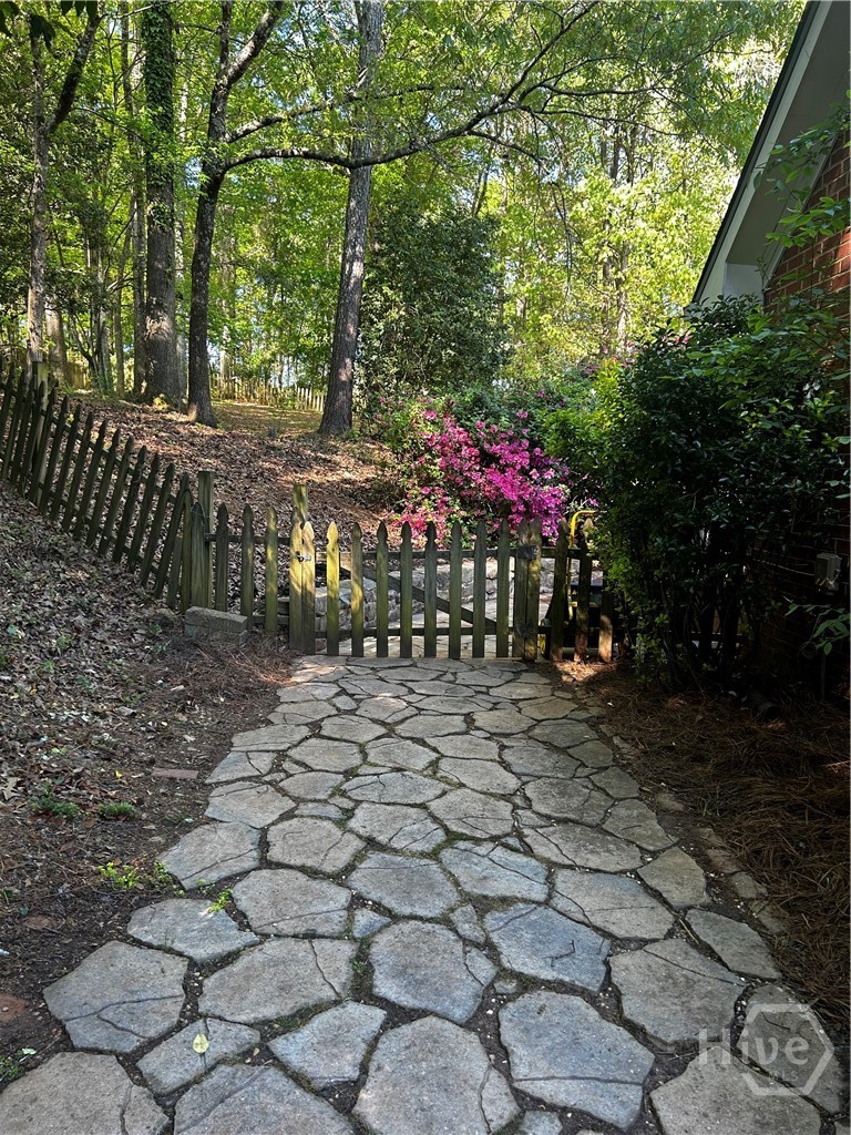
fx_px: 852
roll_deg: -2.0
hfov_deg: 53.1
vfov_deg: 67.3
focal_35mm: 26
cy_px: 568
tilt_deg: -6.4
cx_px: 426
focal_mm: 5.7
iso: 50
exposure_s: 1/121
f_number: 1.5
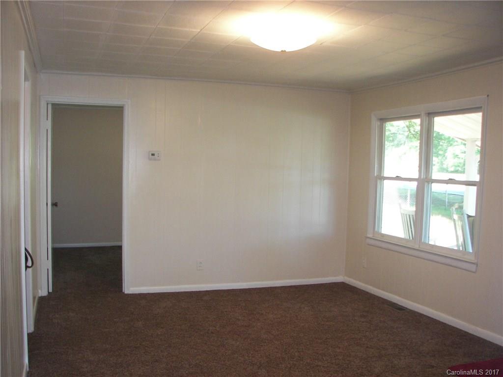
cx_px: 252
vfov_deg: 39.7
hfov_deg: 51.4
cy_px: 188
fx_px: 523
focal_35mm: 36
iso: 160
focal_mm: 6
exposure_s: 1/30
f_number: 2.8
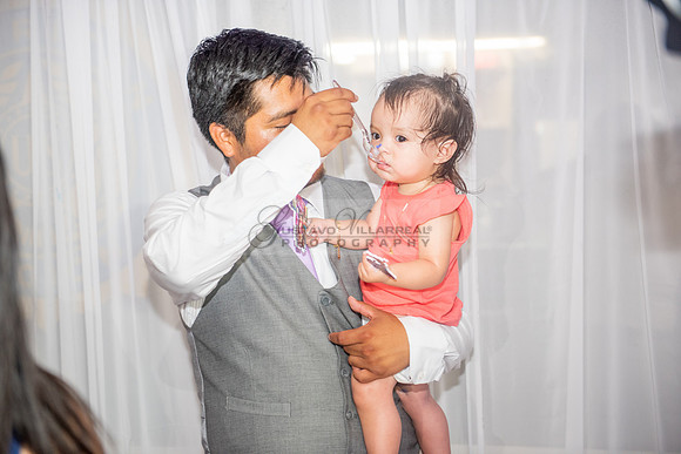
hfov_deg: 28.8
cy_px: 227
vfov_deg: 19.5
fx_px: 1324
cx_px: 340
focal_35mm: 70
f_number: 2.8
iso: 1000
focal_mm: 70
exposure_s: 1/125
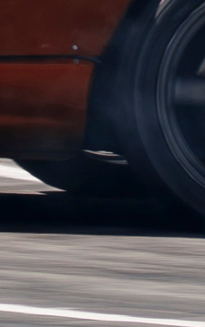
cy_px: -182
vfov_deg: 1.0
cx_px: -476
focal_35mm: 2102
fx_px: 18752
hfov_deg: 0.6
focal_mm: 180
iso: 100
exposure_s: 1/125
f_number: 11
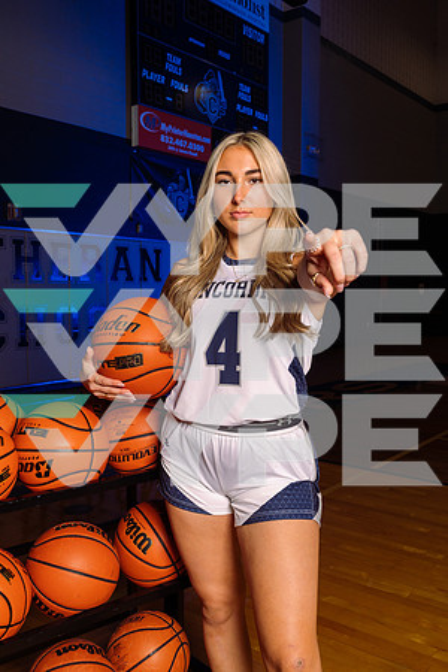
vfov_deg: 54.4
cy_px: 336
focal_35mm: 35
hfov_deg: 37.9
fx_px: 653
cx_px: 224
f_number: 8
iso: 320
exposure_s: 1/250
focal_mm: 35
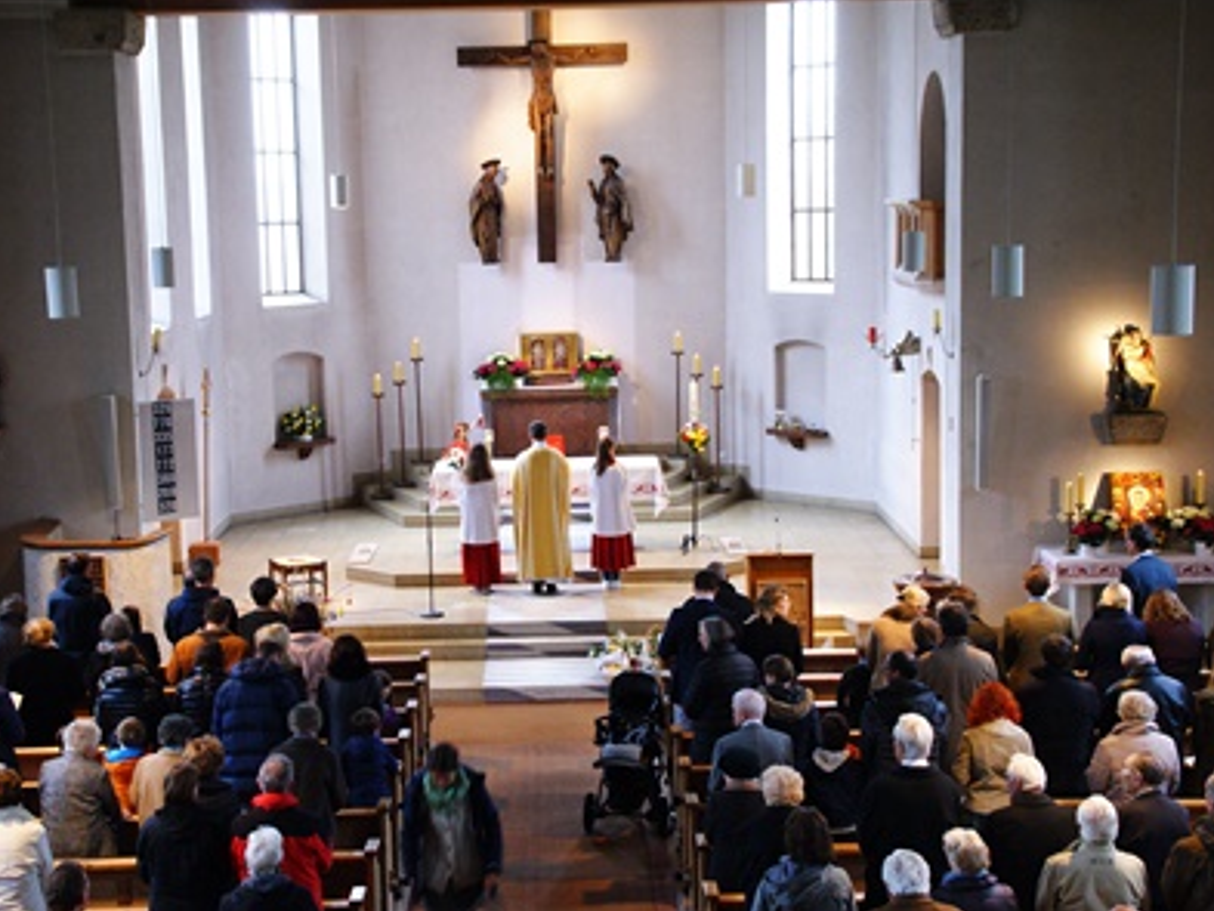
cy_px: 454
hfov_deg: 33.4
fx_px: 2019
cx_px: 528
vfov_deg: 25.4
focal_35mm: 58
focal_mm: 35
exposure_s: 1/13
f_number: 6.3
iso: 800
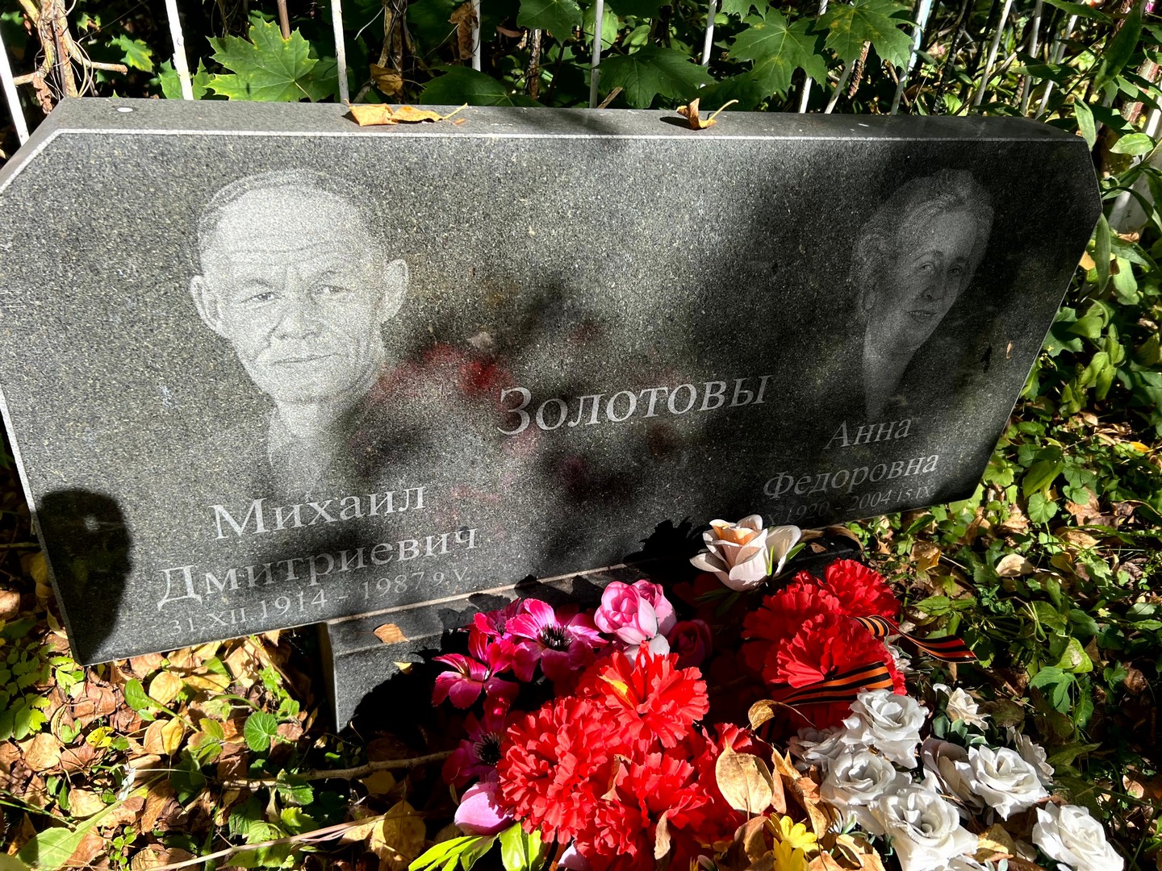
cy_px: 436
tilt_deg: -36.1
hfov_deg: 67.3
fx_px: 873
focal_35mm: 26
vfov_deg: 53.1
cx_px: 581
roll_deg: -3.2
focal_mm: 5.7
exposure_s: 1/2915
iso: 50
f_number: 1.5
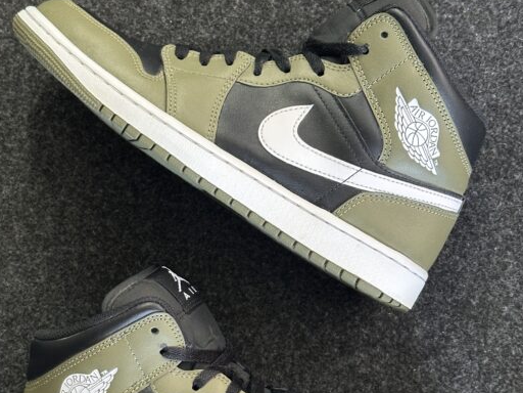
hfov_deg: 26.0
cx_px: 245
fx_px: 1133
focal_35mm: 75
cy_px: 289
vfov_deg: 19.5
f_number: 1.78
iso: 250
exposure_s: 1/50
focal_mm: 6.86
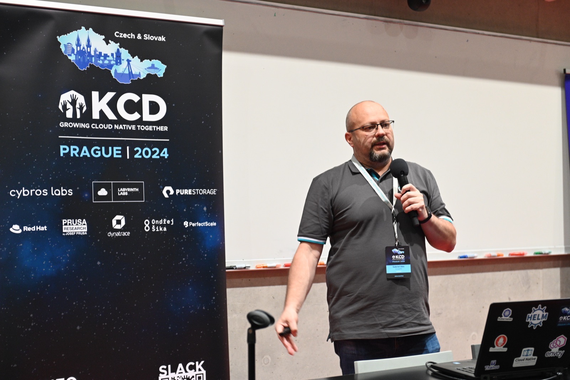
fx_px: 886
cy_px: 190
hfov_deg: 35.6
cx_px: 285
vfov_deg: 24.2
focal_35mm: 56
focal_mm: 56
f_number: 3.3
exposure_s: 1/125
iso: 3200
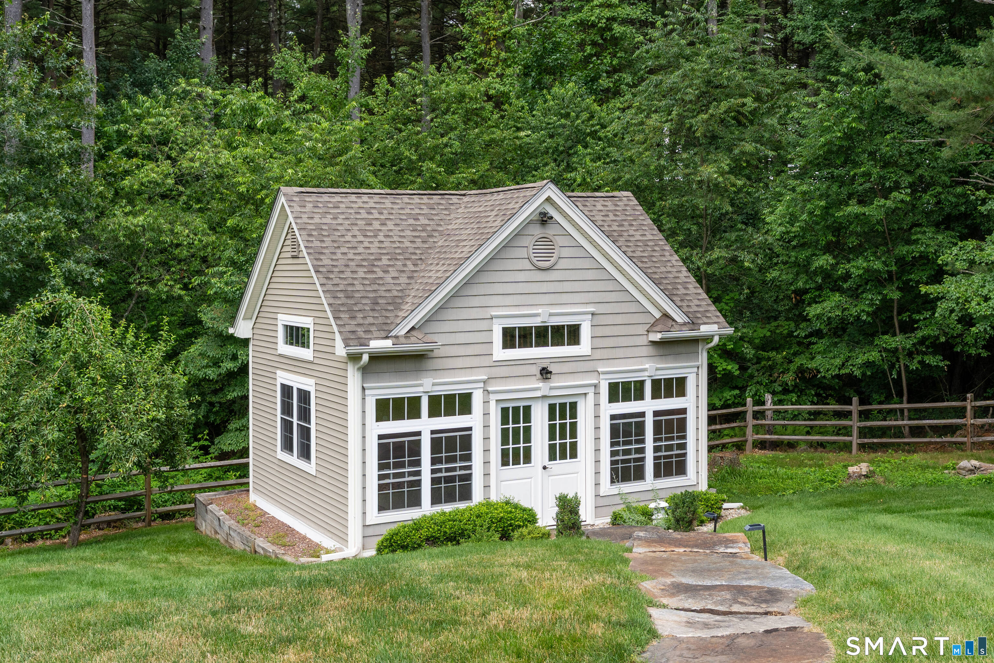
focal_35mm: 42
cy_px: 332
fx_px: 1160
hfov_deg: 46.4
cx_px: 497
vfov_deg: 31.9
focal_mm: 28
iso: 320
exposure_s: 1/40
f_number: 8
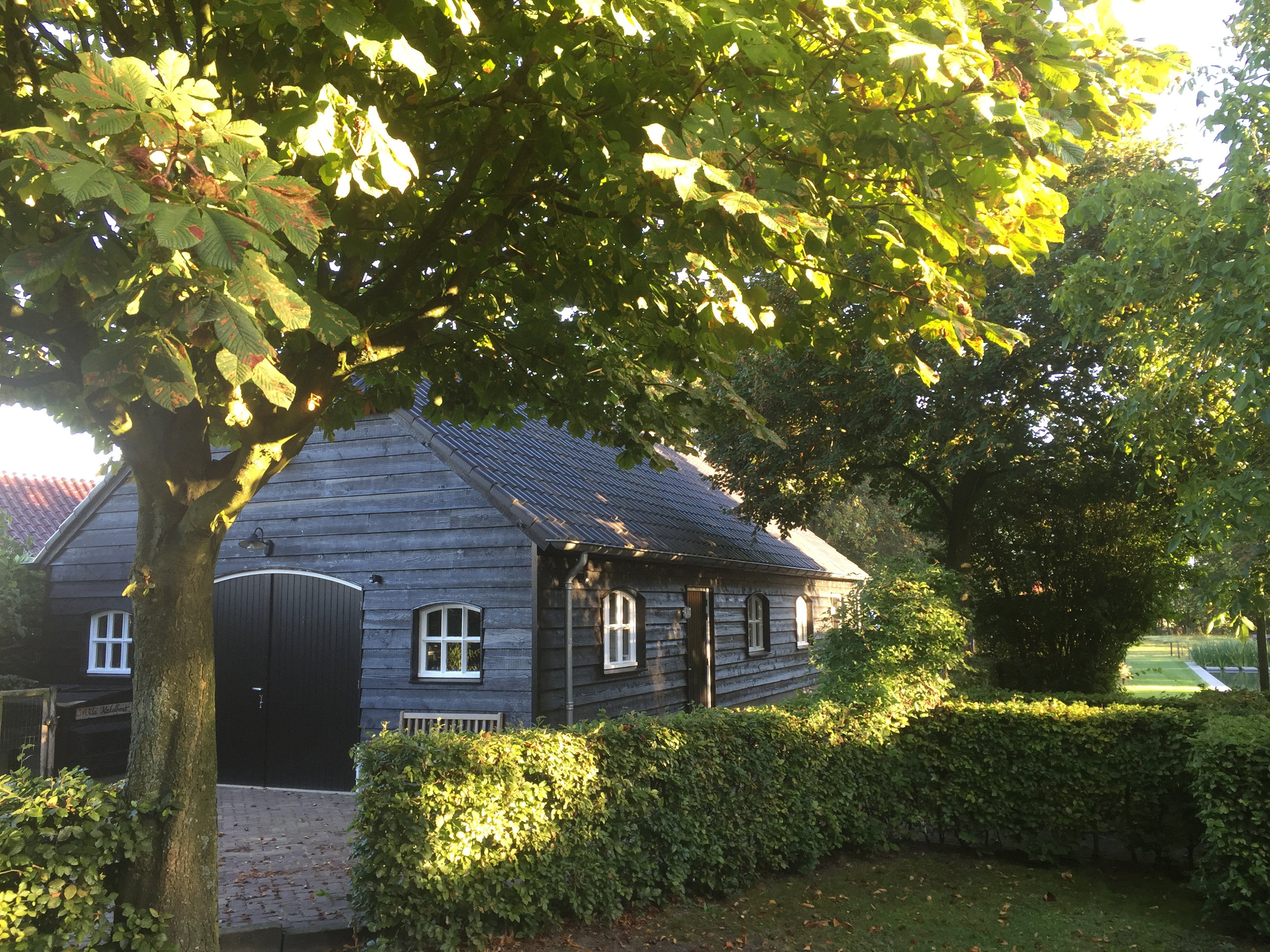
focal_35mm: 29
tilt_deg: +6.8
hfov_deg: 61.7
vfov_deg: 48.2
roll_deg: +0.5
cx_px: 635
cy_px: 476
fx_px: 1064
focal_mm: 4.15
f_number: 2.2
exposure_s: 1/50
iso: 40
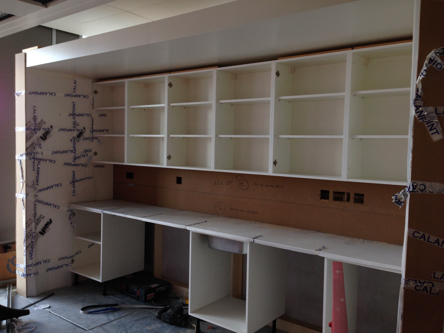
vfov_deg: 42.9
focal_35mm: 33
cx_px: 222
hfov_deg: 55.4
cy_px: 166
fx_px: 423
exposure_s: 1/22
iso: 50
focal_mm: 4.12
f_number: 2.4
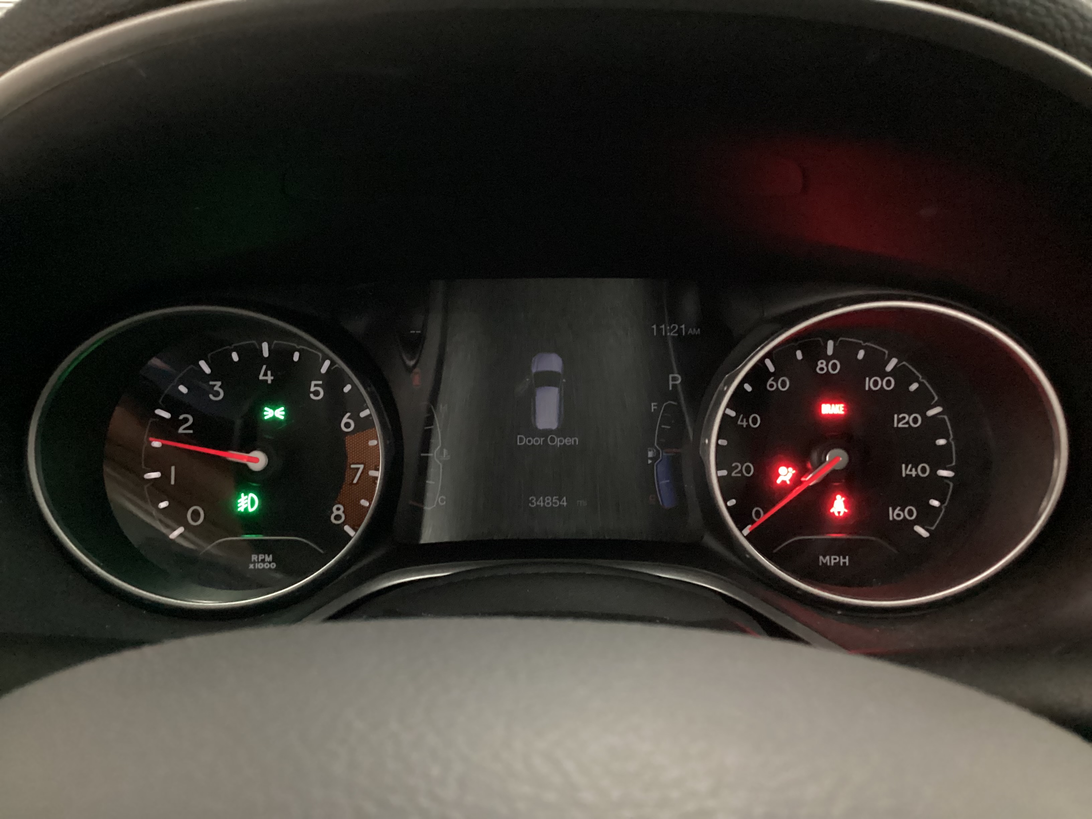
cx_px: 546
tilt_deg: -23.4
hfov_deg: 58.4
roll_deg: -0.1
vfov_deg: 45.4
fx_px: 978
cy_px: 410
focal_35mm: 31
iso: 800
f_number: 2.4
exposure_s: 1/15
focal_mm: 3.3
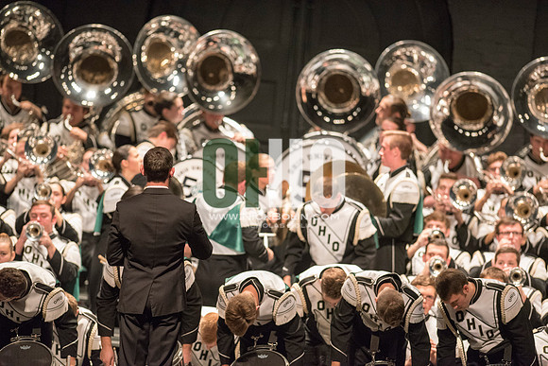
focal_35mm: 300
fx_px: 4568
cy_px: 183
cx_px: 274
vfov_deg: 4.6
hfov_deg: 6.9
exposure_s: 1/500
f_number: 2.8
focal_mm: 300
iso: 4000
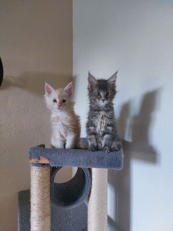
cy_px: 116
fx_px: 160
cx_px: 86
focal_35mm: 24
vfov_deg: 71.6
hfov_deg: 56.8
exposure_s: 1/50
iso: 400
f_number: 1.8
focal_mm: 5.23
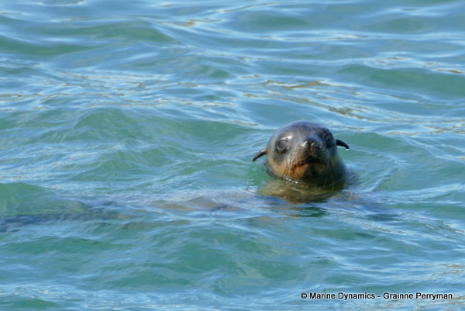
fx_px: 6191
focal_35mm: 479
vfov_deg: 2.9
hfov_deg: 4.3
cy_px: 156
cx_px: 232
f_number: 4
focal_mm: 146
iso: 125
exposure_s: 1/640
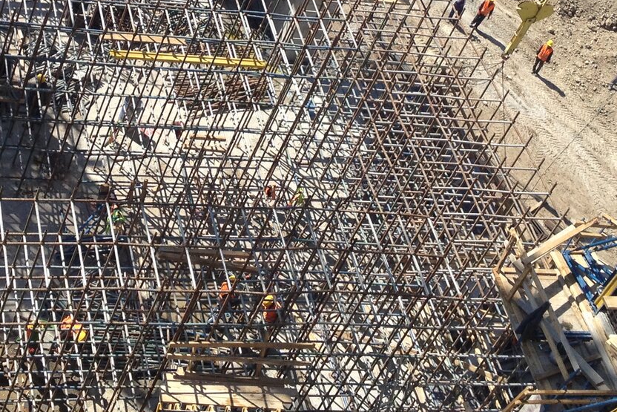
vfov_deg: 15.8
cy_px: -35
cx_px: 202
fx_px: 1440
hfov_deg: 24.1
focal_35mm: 84
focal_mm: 4.28
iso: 50
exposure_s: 1/1493
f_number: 2.4
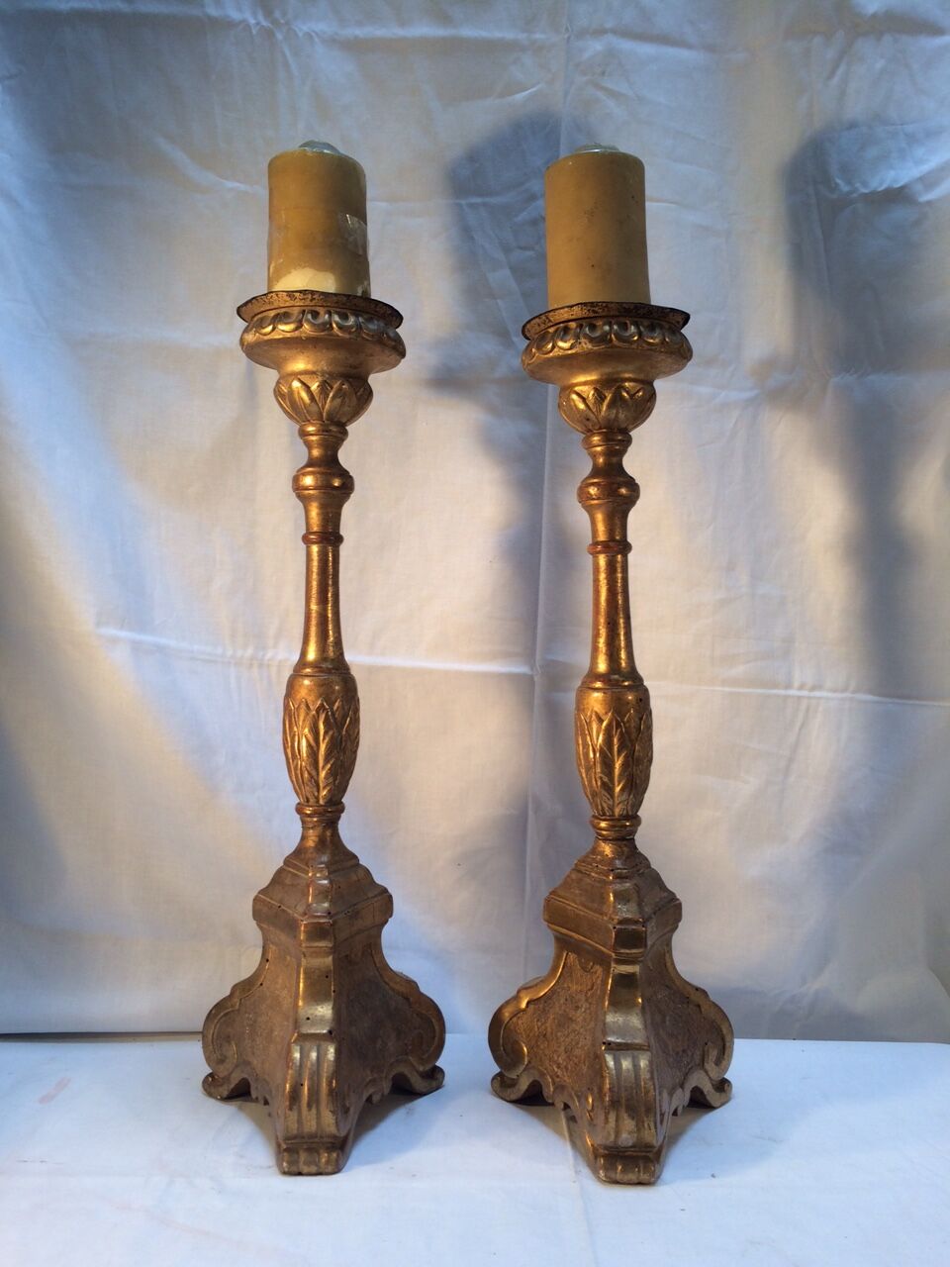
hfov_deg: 48.2
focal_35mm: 29
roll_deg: +1.4
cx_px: 475
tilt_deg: -1.4
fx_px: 1061
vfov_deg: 61.7
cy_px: 634
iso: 32
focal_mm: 4.15
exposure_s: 1/50
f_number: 2.2
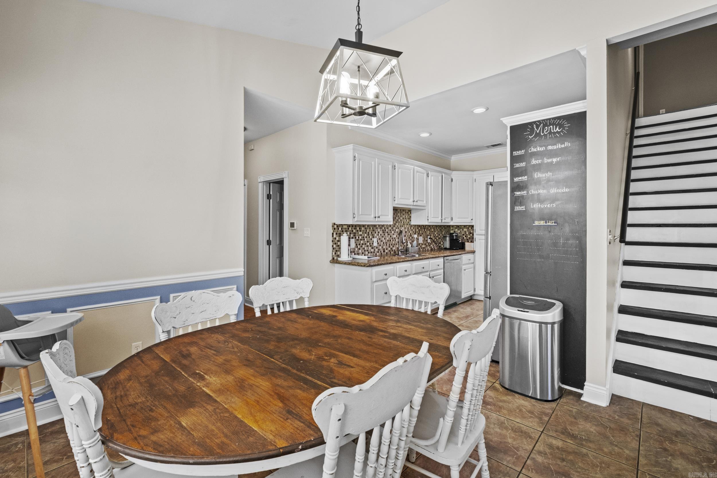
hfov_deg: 100.4
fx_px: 299
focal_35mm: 15
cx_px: 358
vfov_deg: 77.3
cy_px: 239
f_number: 8
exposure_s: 1/2
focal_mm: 10
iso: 400
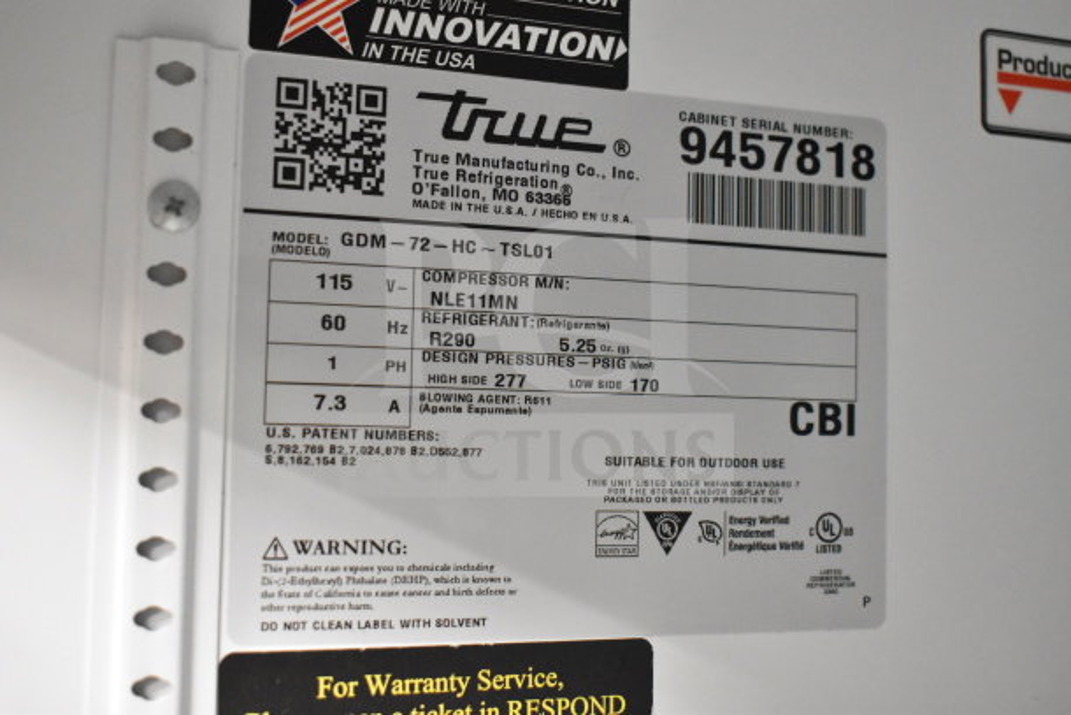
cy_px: 358
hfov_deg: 43.6
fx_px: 1339
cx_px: 536
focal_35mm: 45
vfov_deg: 29.9
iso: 8000
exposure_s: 1/50
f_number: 4.2
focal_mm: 30
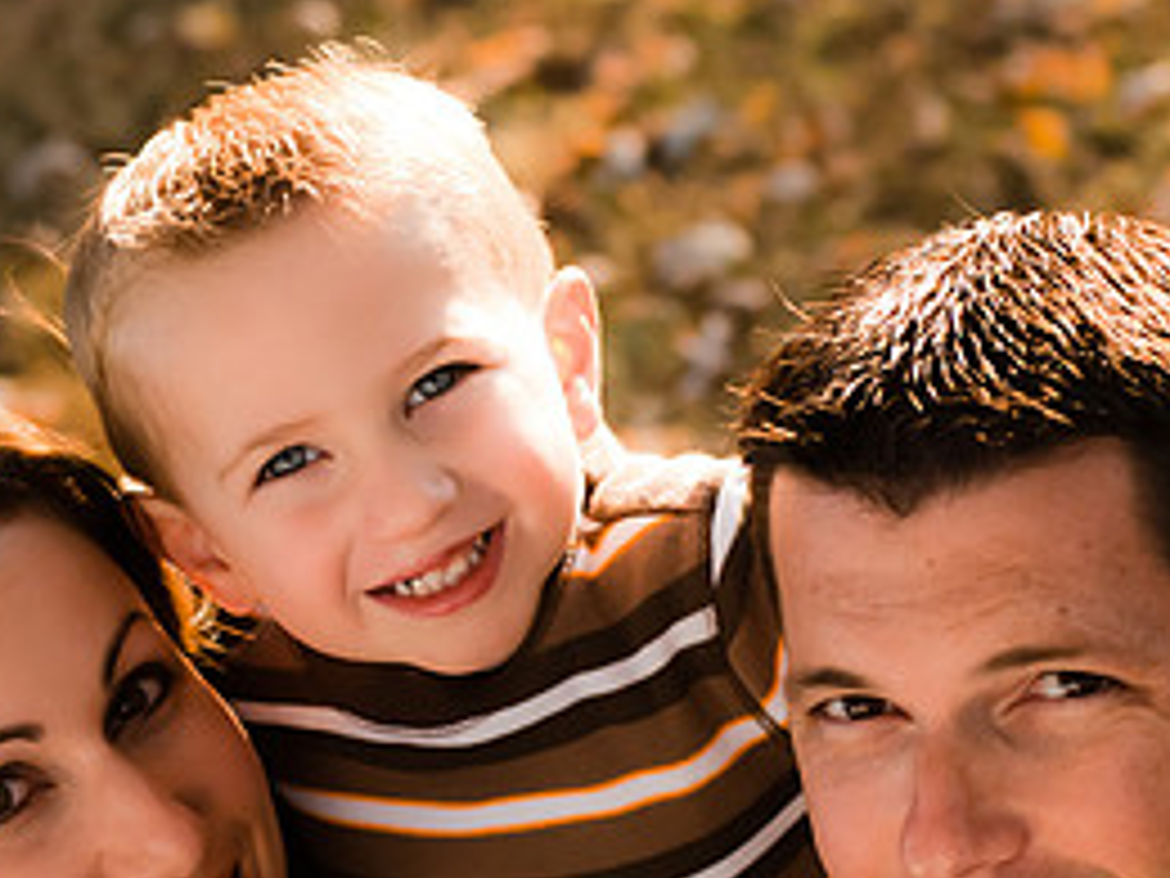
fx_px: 5442
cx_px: 590
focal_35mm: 161
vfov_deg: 9.2
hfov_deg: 12.3
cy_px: 635
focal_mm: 50
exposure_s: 1/640
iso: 400
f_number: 3.5
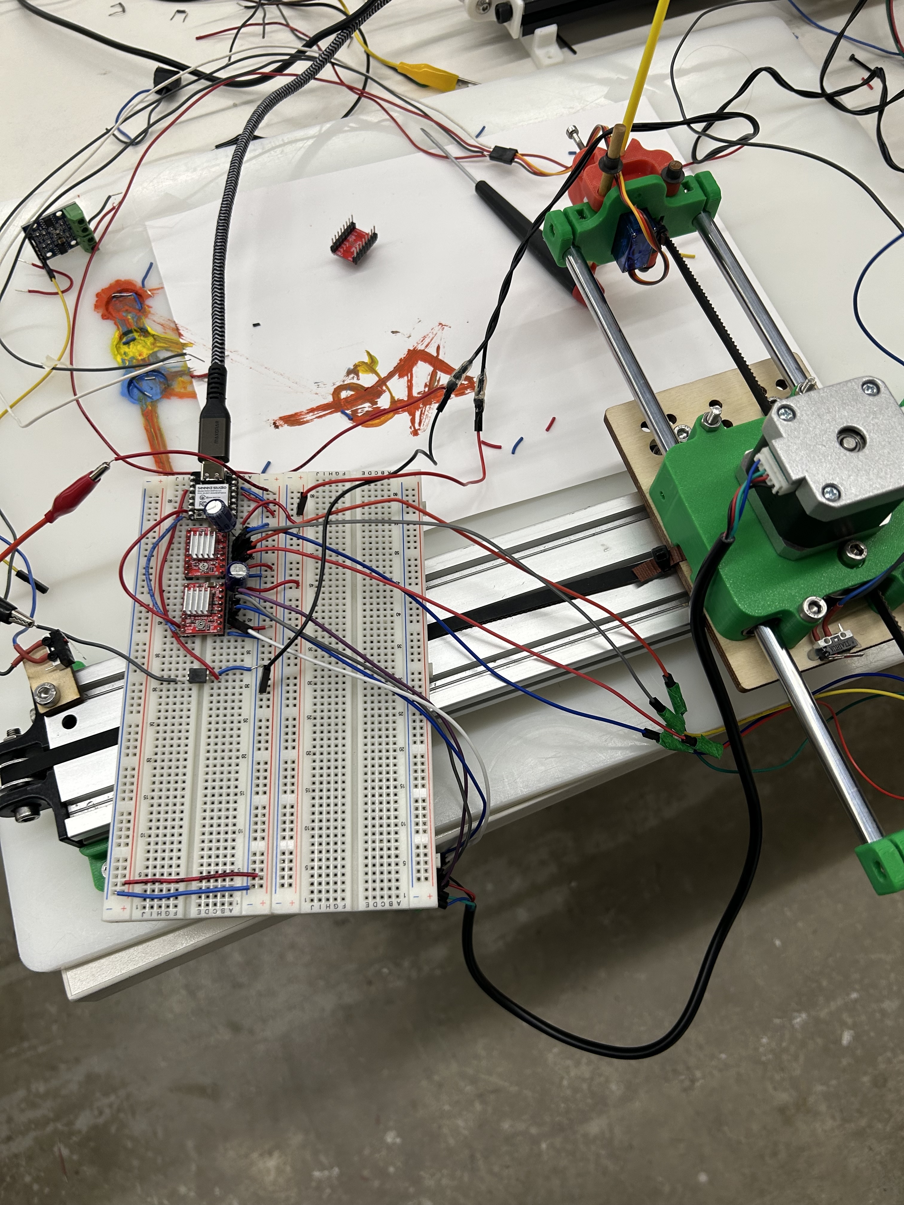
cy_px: 602
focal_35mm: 26
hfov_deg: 53.1
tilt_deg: -68.0
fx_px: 905
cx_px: 452
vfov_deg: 67.3
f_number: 1.5
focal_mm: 5.7
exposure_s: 1/120
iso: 100
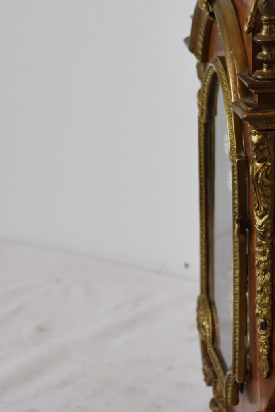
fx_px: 1503
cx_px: 273
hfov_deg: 10.4
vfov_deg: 15.5
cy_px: 82
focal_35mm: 131
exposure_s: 1/100
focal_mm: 35
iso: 800
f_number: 5
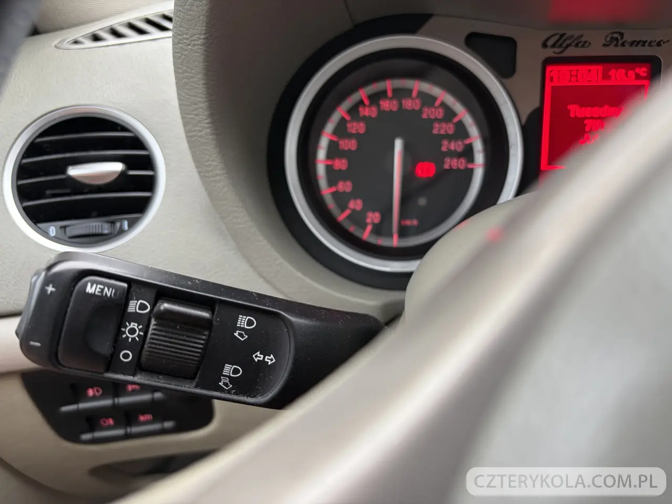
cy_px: 252
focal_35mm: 26
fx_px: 505
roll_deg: +1.1
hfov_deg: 67.3
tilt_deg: -23.5
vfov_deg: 53.1
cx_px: 336
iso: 160
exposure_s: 1/60
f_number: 1.6
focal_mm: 5.96
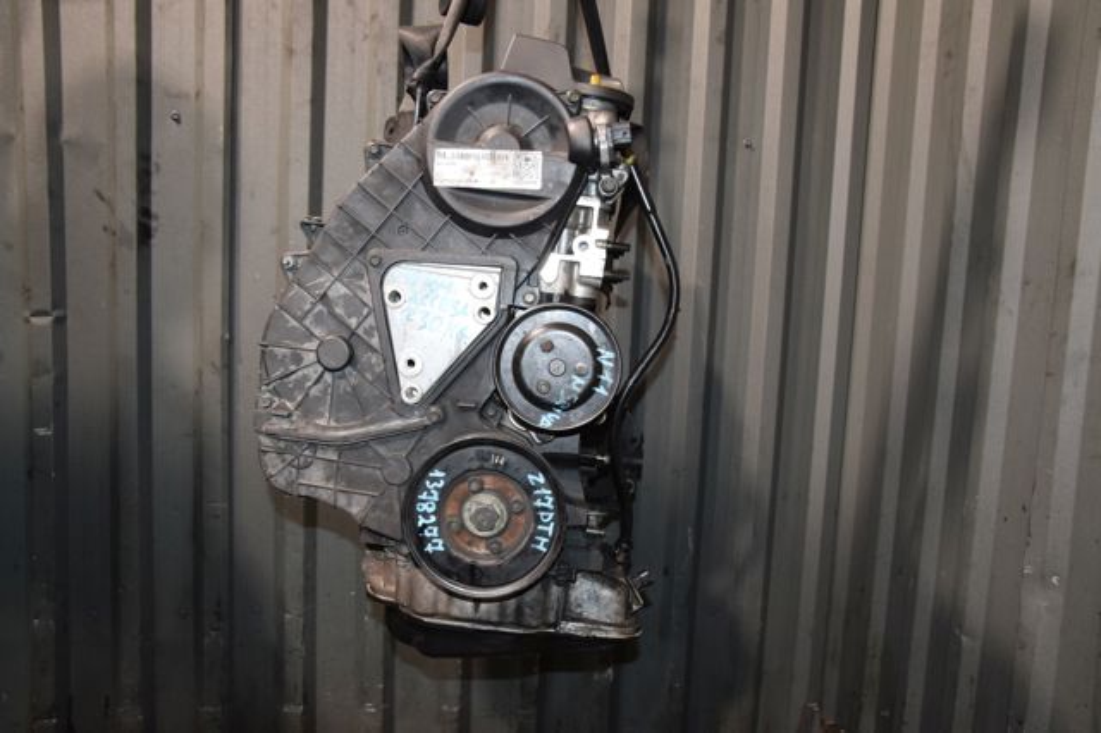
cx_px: 550
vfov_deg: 39.9
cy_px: 366
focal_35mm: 33
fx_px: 1009
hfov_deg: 57.2
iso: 1600
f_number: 5.6
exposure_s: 1/60
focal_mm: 22
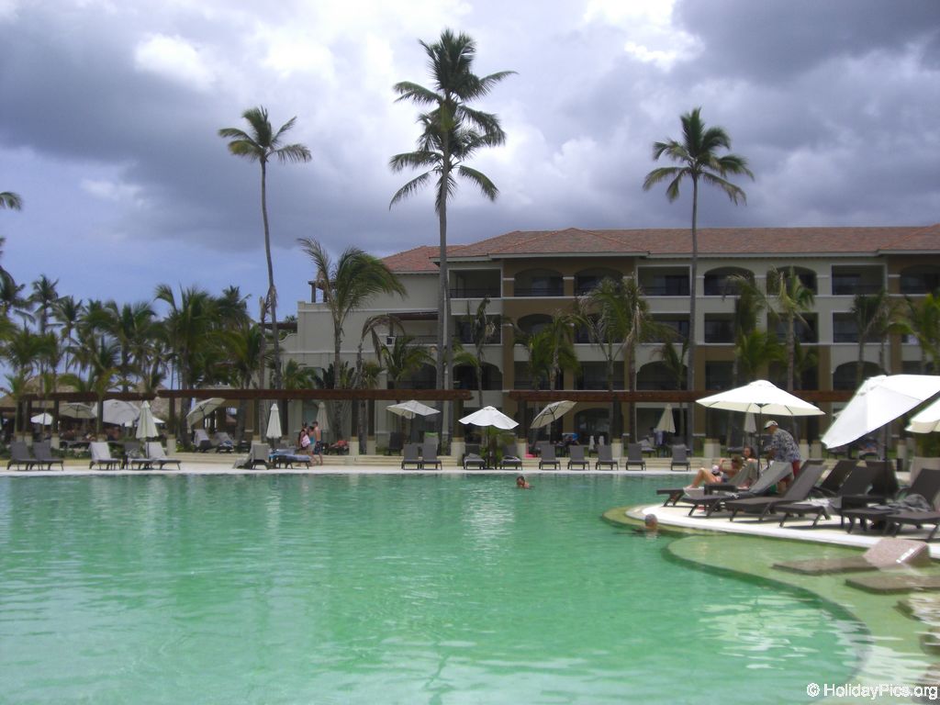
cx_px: 470
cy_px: 352
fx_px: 1032
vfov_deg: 37.7
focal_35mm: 38
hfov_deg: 49.0
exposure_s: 1/250
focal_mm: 6.2
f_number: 8
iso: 64
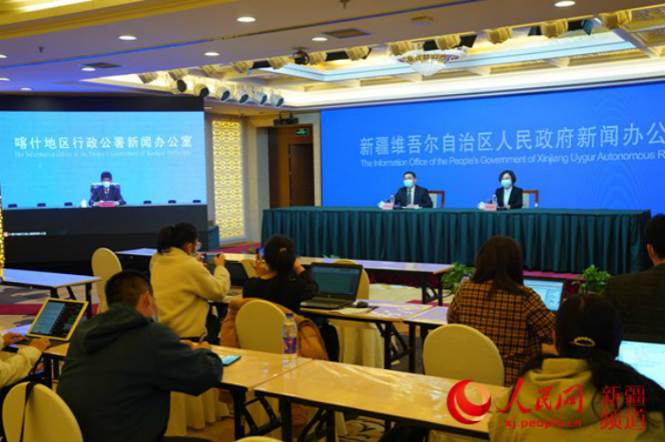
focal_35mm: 39
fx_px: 720
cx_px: 332
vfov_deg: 34.2
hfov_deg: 49.6
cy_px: 221
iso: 2000
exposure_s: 1/100
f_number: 5.6
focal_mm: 39
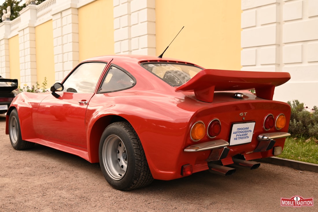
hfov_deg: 48.4
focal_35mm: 40
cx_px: 159
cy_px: 106
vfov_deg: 33.4
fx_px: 353
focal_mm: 40
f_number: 6.3
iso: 200
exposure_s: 1/200
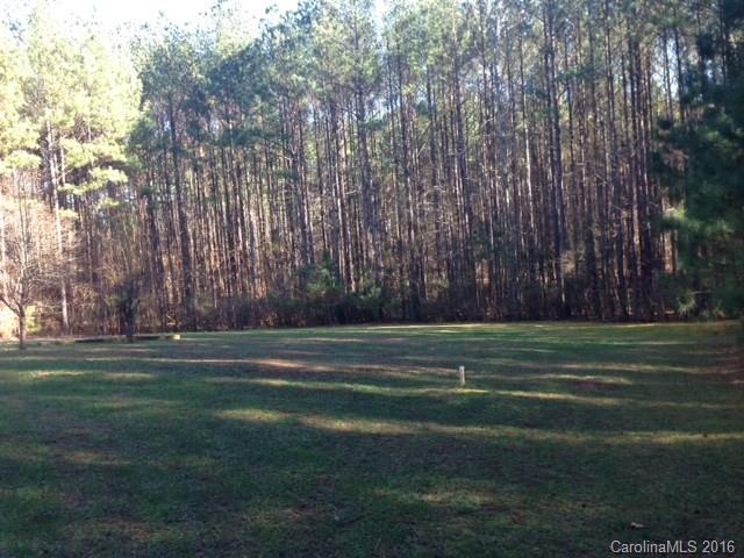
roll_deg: +3.3
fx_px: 709
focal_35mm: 33
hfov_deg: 55.4
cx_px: 372
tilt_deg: -1.2
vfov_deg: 42.9
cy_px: 279
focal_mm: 4.12
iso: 64
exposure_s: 1/120
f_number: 2.4
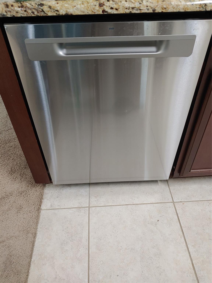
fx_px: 204
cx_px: 106
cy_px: 142
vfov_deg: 69.4
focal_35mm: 25
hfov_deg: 54.9
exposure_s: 1/40
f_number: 1.5
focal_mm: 4.23
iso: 150
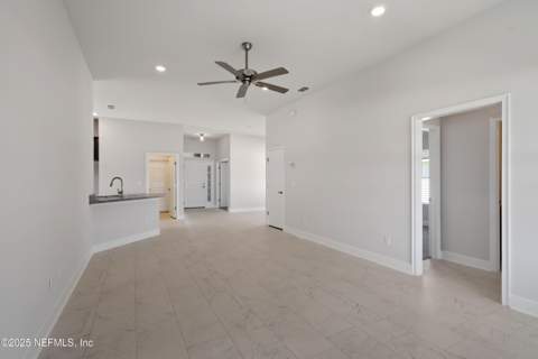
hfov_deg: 93.3
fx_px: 254
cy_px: 180
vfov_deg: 70.4
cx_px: 269
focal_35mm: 17
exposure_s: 1/5
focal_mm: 17
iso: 100
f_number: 7.1
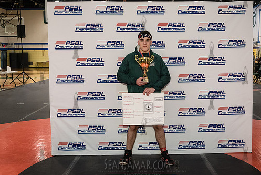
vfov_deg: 31.9
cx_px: 143
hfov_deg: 46.3
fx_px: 305
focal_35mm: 42
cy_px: 75
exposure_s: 1/160
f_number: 5
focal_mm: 36
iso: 4000
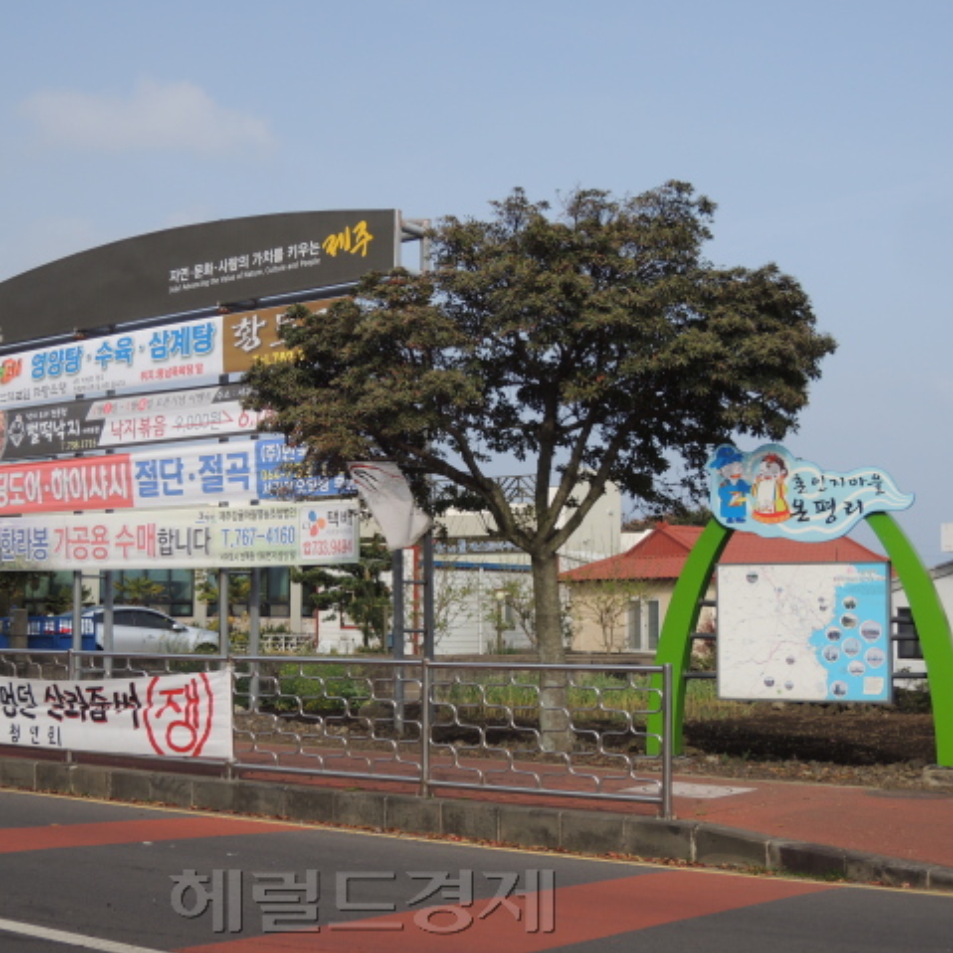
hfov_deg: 31.5
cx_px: 360
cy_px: 480
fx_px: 1682
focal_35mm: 54
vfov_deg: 31.6
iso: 100
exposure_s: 1/1000
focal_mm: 8.1
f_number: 3.5
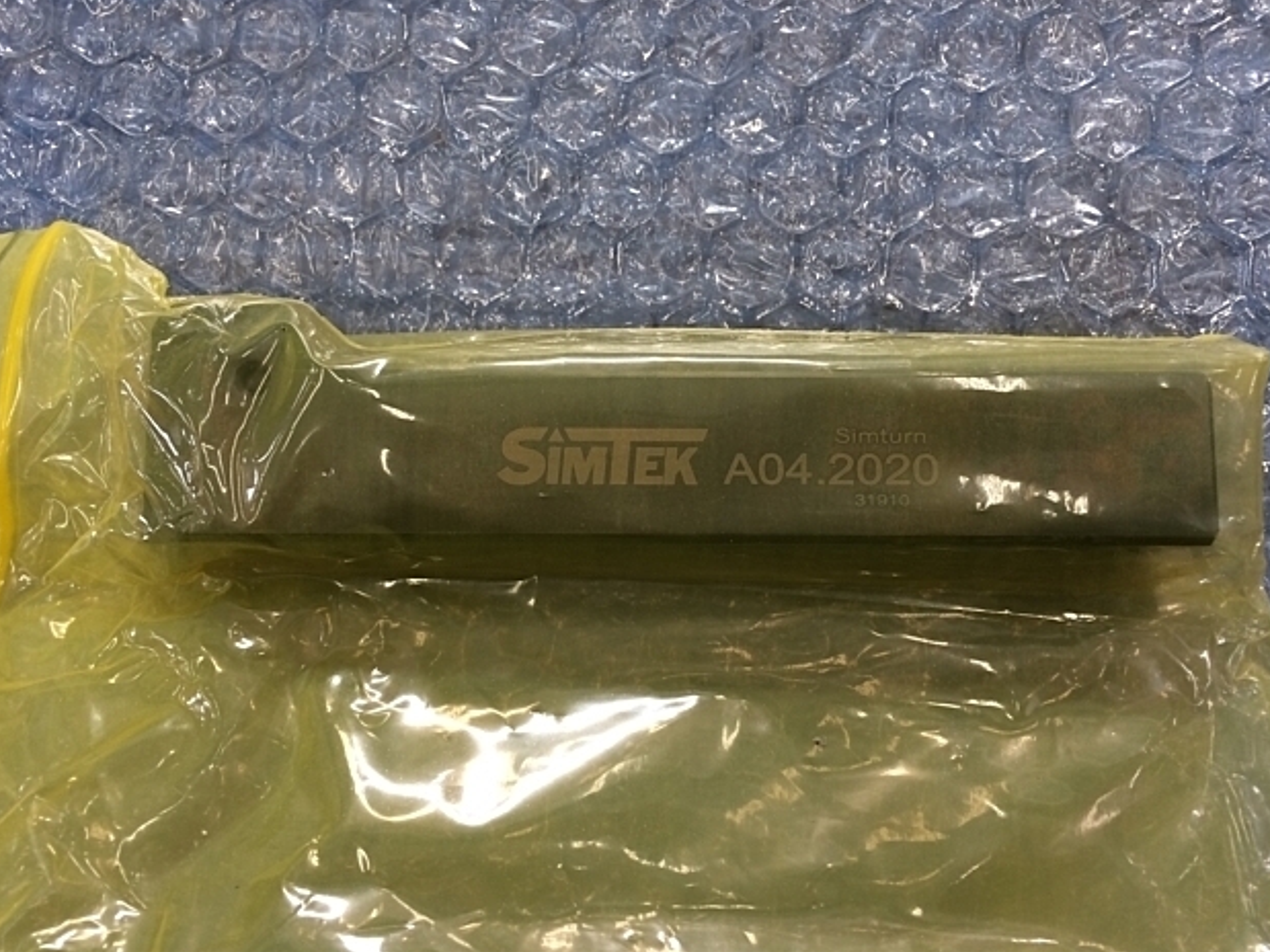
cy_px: 464
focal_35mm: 30
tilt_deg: -82.8
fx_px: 1100
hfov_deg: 60.0
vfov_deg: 46.8
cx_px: 636
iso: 40
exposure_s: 1/30
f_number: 2.2
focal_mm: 4.15
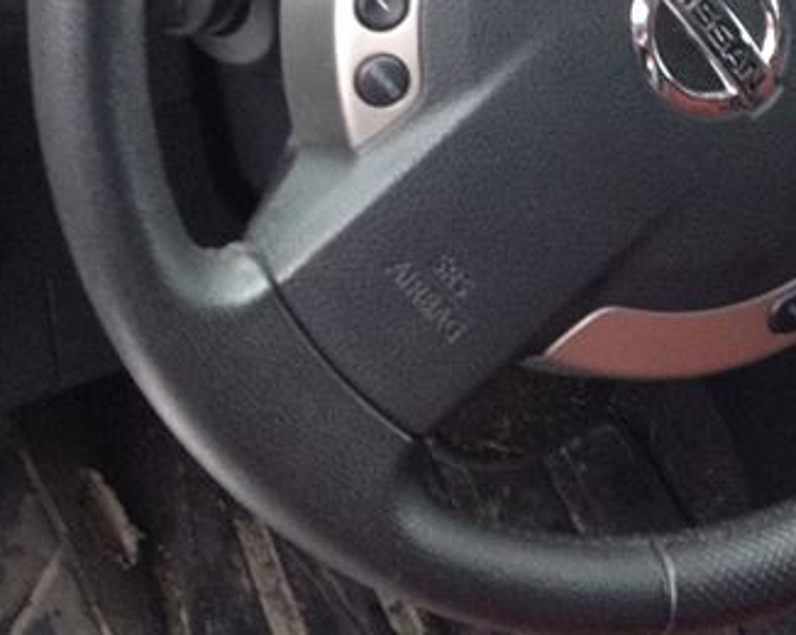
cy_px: 1
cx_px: 647
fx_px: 1859
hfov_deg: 23.8
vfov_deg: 18.9
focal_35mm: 79
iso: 125
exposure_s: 1/24
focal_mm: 3.3
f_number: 2.4
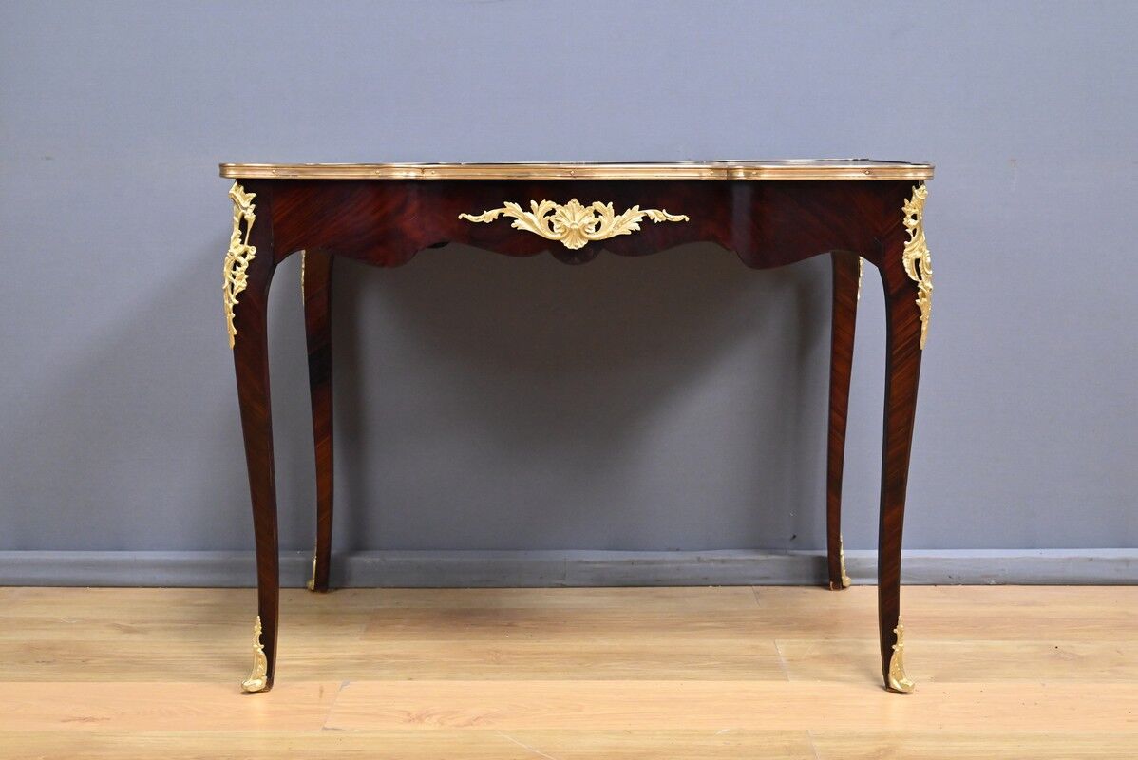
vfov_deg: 27.0
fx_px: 1581
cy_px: 380
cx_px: 569
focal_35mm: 50
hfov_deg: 39.6
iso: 5000
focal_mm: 50
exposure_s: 1/160
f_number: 6.3
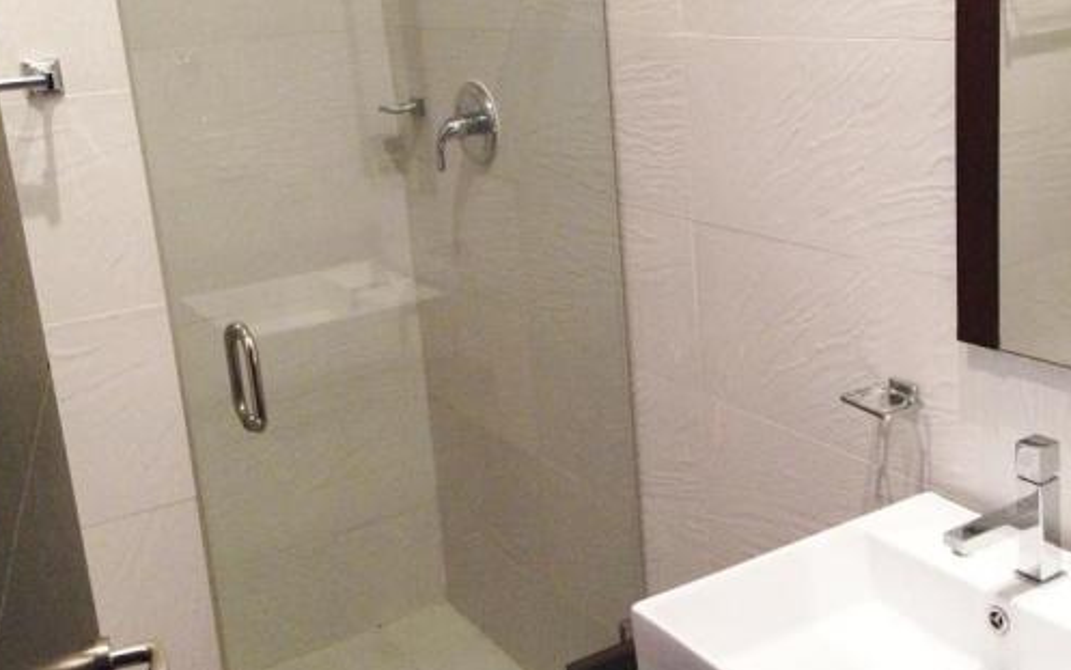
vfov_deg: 28.6
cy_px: 306
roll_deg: +5.0
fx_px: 1314
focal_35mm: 45
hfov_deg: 44.3
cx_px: 588
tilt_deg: -16.1
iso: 250
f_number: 2.4
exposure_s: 1/20
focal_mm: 4.12
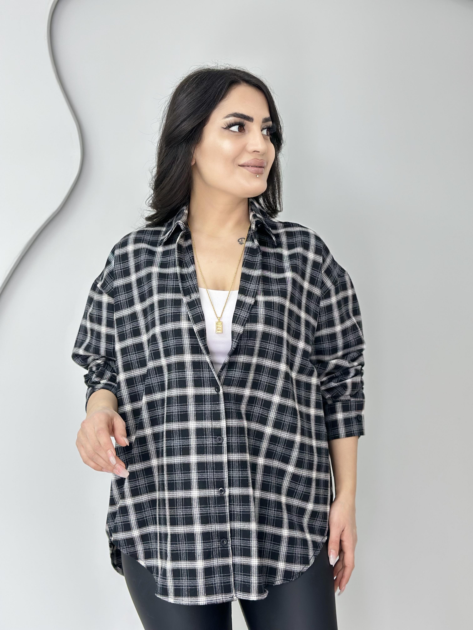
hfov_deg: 30.3
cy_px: 315
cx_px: 236
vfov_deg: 39.7
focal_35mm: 48
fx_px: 875
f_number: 1.78
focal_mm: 6.86
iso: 125
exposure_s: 1/100
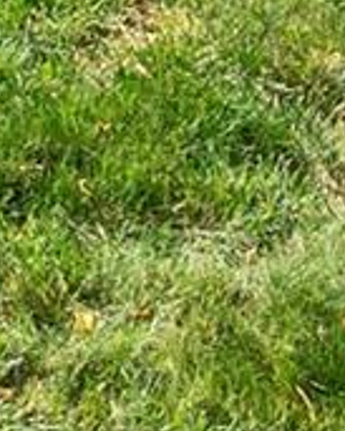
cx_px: 204
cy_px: -877
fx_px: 1900
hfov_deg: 10.4
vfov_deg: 9.8
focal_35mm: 149
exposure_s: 1/640
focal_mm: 17
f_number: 8
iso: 400
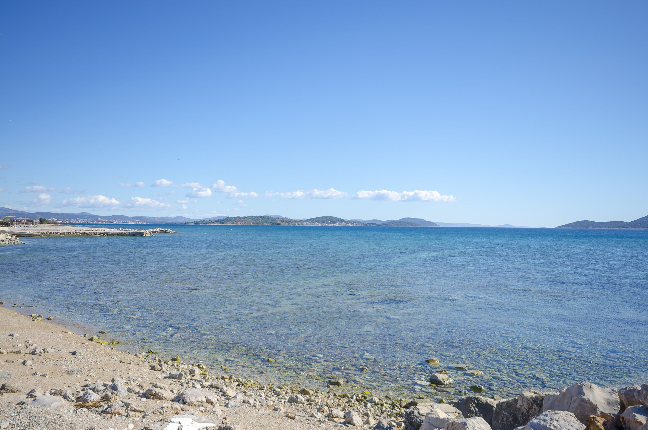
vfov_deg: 43.4
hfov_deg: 62.0
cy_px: 215
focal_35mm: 30
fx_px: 539
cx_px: 324
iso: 100
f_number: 7.1
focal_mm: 20
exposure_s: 1/250
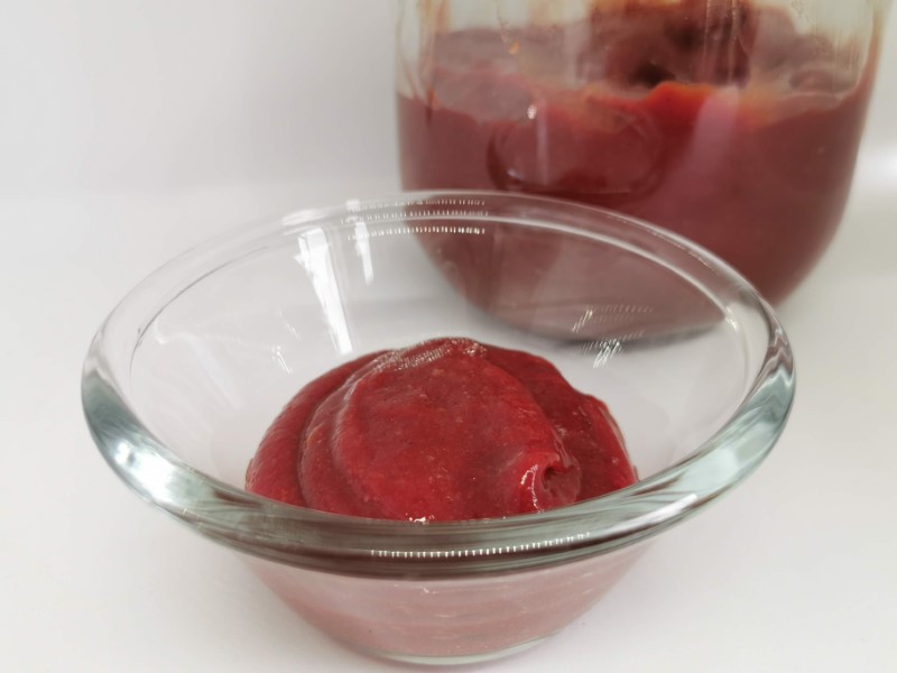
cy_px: 336
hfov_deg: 60.0
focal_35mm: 30
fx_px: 777
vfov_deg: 46.8
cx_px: 448
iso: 100
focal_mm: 5.56
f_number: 1.6
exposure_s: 1/100
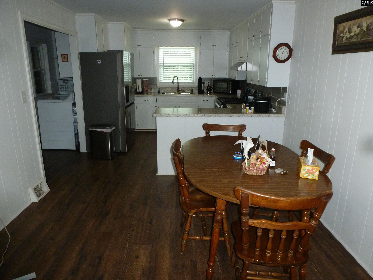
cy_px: 140
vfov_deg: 56.8
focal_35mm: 24
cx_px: 186
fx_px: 259
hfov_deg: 71.6
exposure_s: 1/60
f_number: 3.3
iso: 320
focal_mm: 4.3
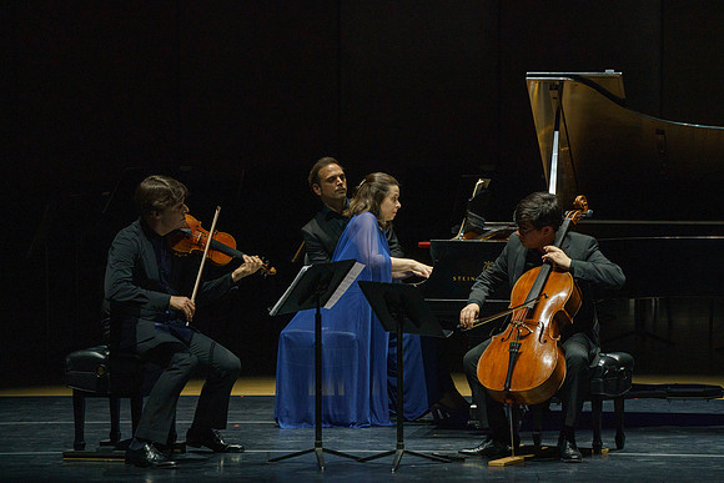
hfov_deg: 7.0
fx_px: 5914
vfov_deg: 4.7
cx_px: 362
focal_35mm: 294
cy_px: 242
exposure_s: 1/250
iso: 4000
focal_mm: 294
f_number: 9
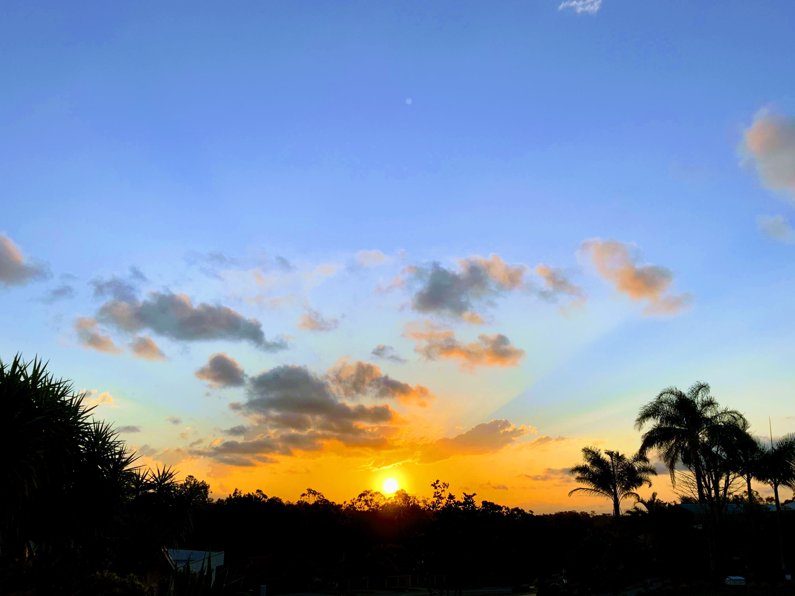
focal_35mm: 29
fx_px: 666
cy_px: 298
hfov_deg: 61.7
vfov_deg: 48.2
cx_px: 398
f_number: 1.8
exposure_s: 1/1377
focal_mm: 3
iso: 16
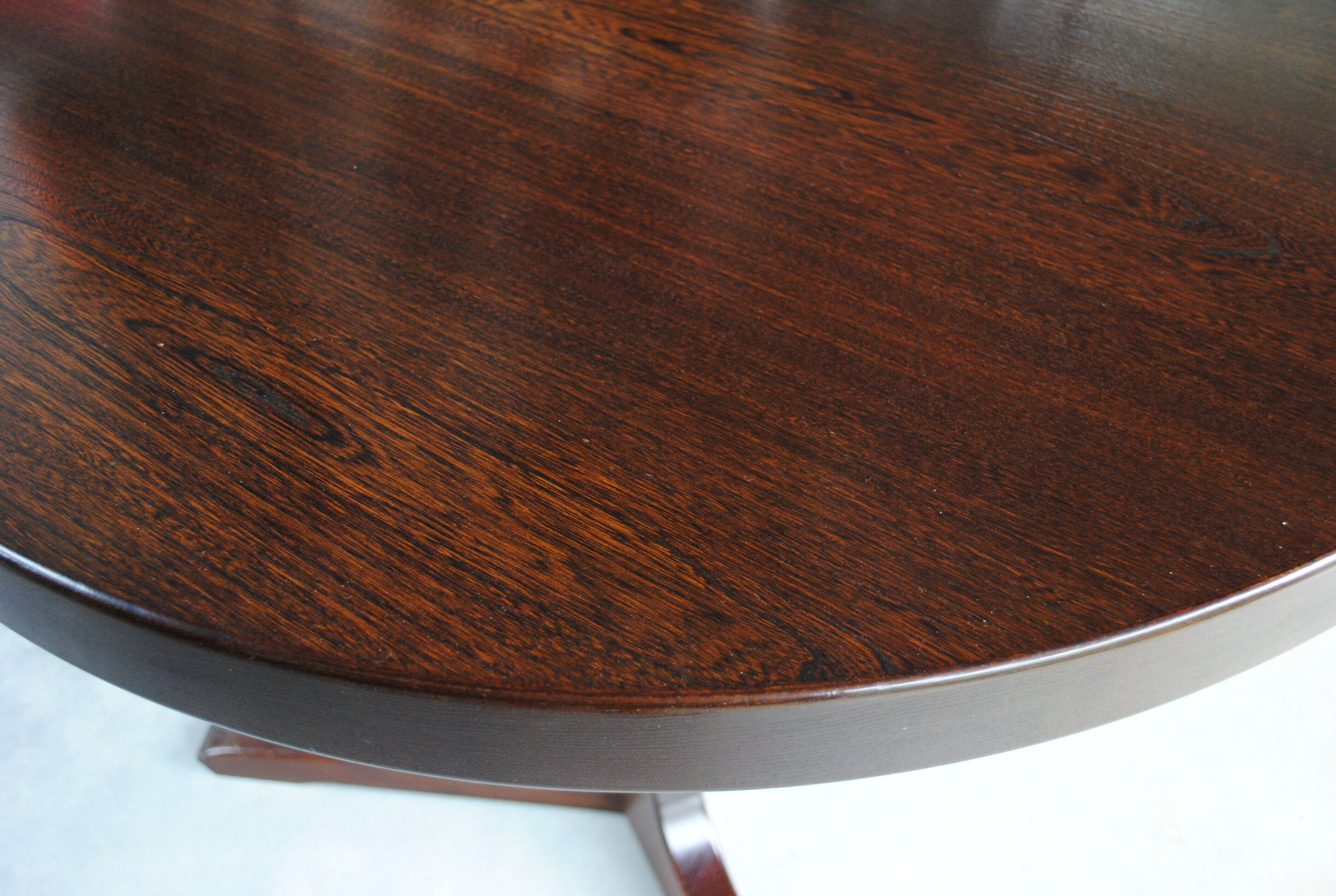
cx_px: 668
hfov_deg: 53.0
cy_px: 448
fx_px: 1339
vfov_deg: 37.0
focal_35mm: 36
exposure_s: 1/30
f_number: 4
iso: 720
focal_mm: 24
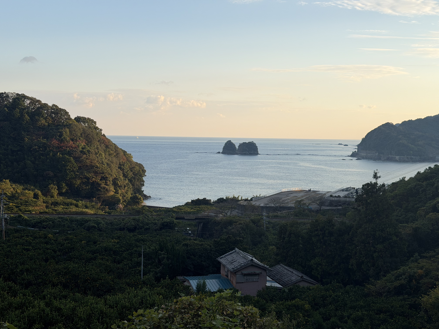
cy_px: 164
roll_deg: -1.5
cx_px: 220
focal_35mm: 48
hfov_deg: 39.7
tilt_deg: -3.1
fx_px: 609
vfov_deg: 30.3
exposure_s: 1/2033
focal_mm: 6.76
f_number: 1.78
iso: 64
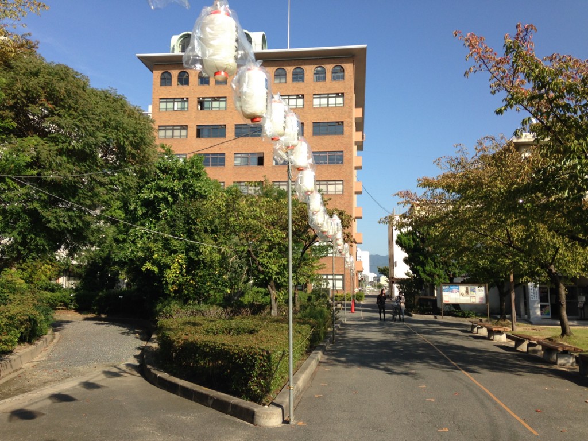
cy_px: 220
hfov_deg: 55.4
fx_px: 561
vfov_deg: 42.9
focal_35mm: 33
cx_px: 294
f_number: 2.4
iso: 50
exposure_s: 1/1085
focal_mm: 4.12
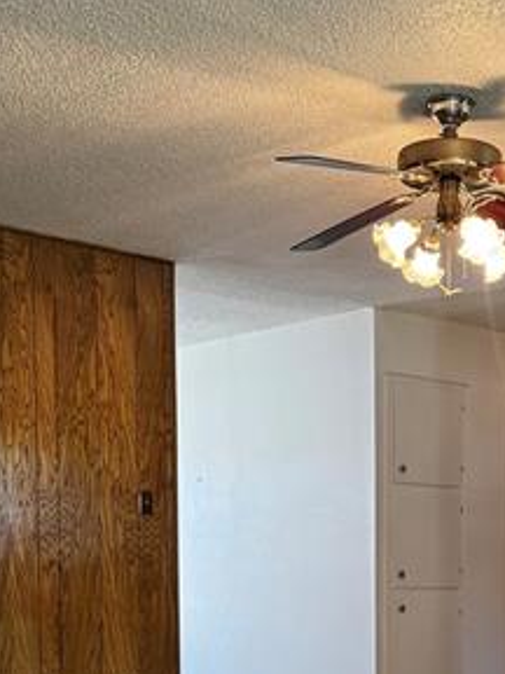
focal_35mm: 64
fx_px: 1245
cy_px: 632
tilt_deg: -2.2
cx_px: 402
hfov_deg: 22.6
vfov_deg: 28.8
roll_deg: +0.7
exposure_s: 1/60
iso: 320
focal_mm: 6.76
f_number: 1.78
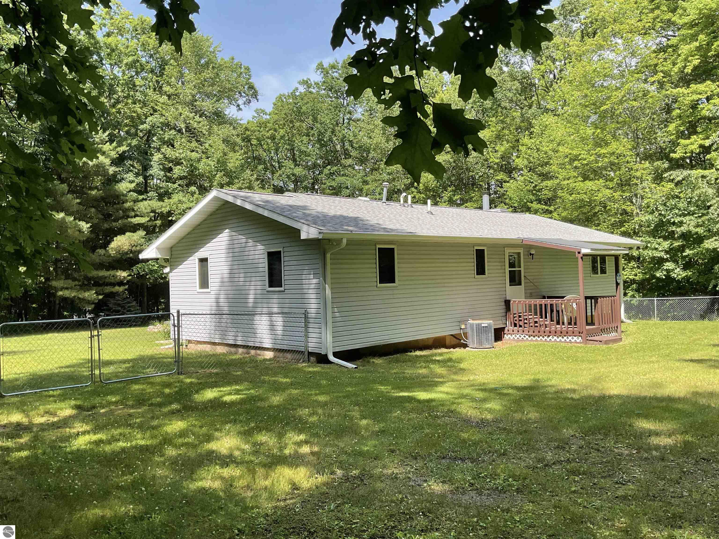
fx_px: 602
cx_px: 360
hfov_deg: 61.7
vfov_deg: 48.2
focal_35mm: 29
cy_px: 270
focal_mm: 3
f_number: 1.8
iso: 16
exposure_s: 1/450
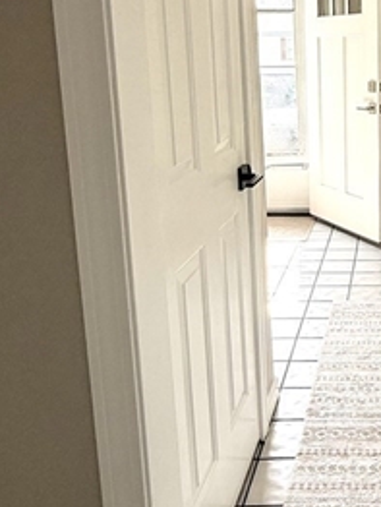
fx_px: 601
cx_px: 395
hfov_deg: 32.0
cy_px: 155
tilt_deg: -8.5
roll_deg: +0.0
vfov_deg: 44.8
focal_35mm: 41
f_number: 2.2
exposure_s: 1/158
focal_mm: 2.22
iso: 64
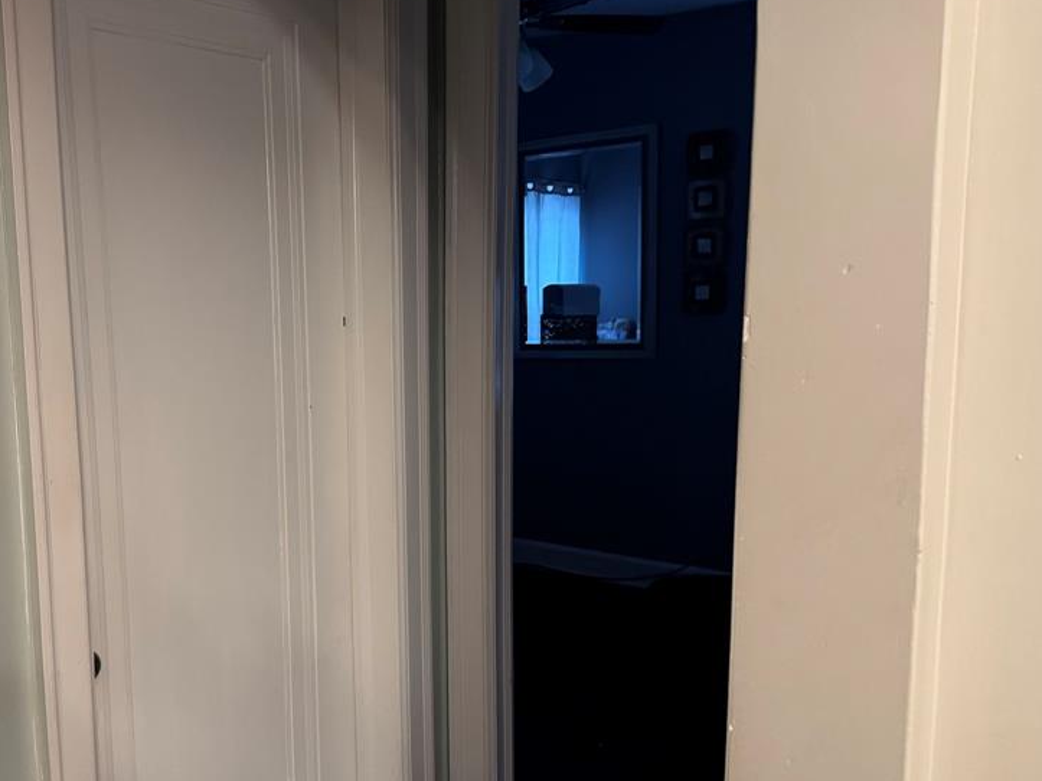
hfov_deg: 52.9
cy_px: 439
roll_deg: +0.3
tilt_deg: -8.6
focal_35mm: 34
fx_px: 1023
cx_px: 343
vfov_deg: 41.7
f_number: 1.78
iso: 640
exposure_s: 1/40
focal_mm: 6.76
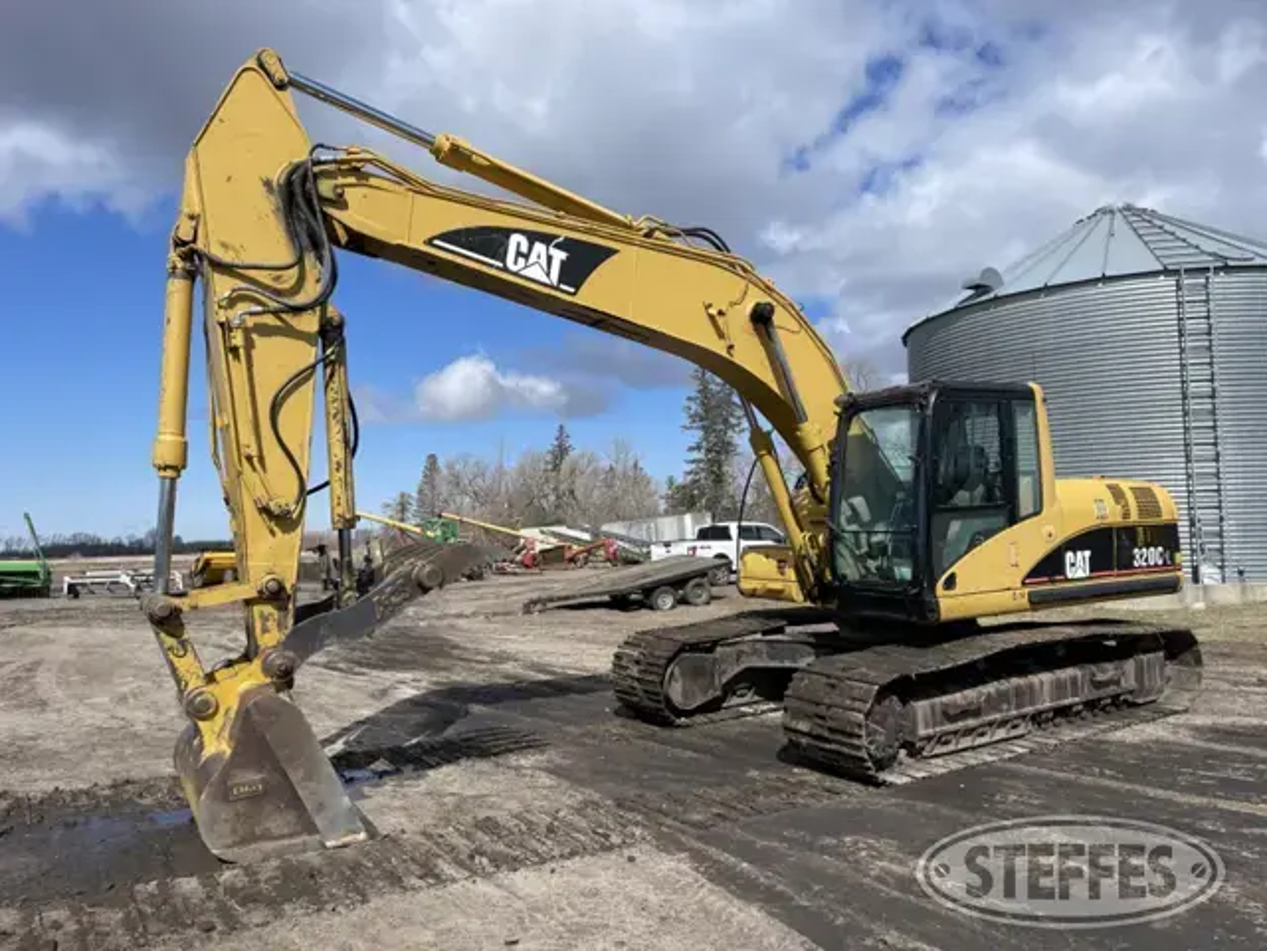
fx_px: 952
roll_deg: +0.8
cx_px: 634
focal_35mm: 26
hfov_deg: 67.3
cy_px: 476
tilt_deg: +3.7
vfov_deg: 53.1
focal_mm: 5.1
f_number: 1.6
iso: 32
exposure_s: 1/4525
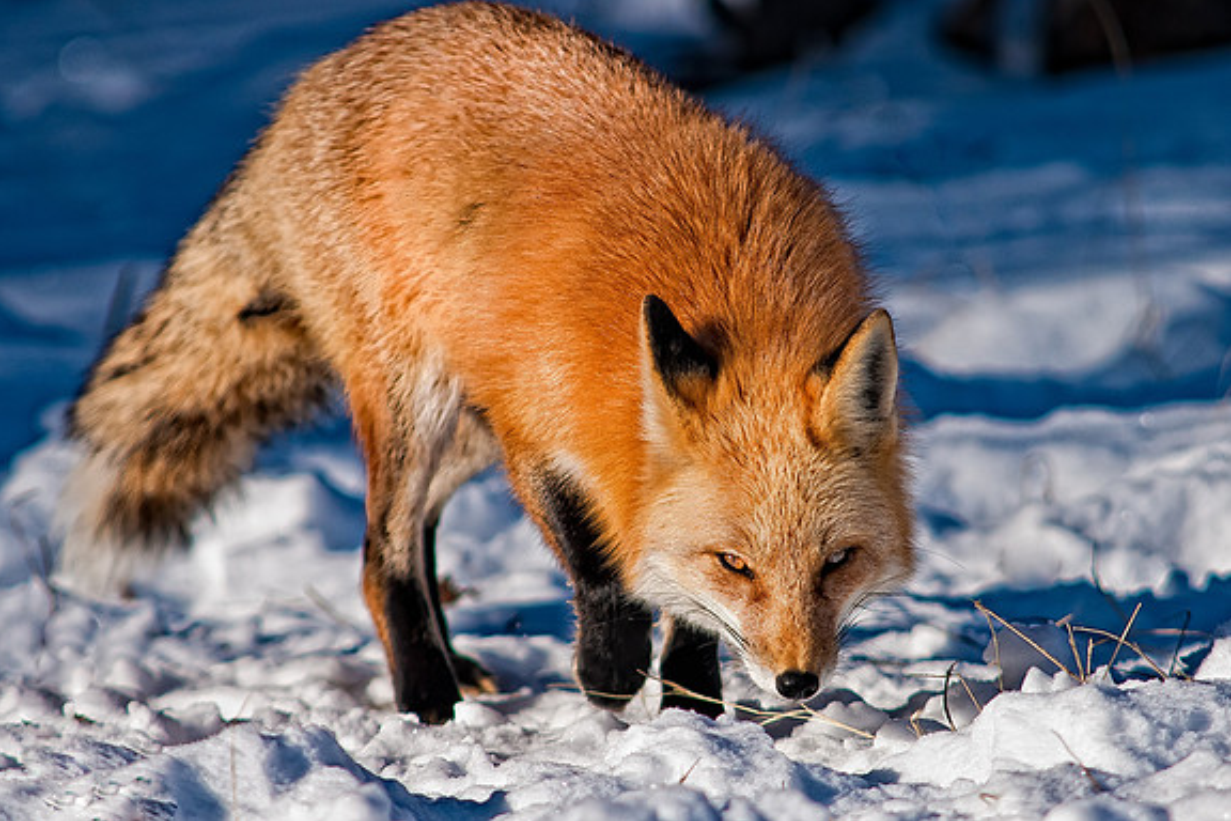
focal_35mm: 453
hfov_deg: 4.6
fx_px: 15489
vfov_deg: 3.0
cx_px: 613
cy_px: 409
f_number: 3.5
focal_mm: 300
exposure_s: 1/1250
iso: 320
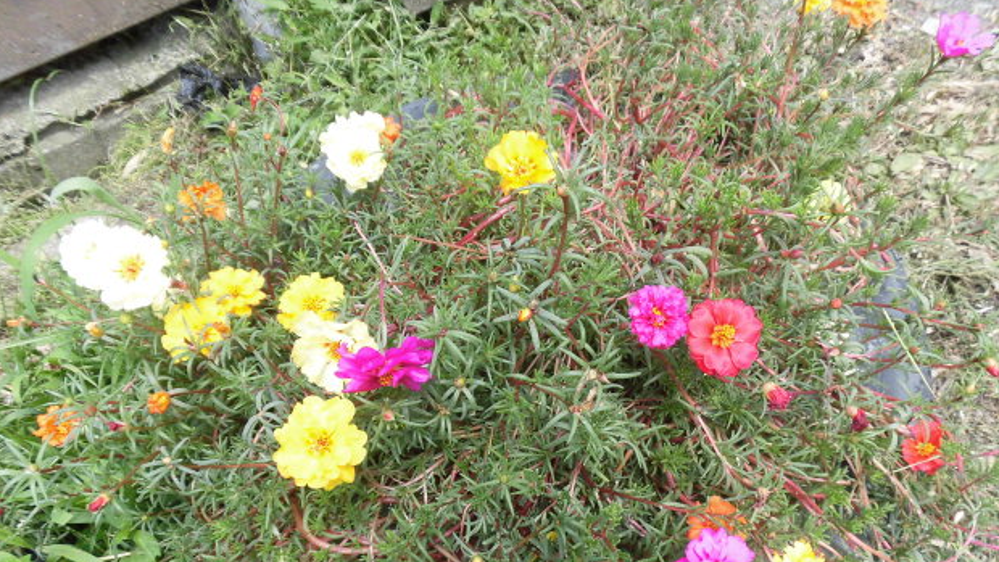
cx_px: 509
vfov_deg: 42.5
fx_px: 715
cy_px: 362
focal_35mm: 27
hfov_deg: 69.8
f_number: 3.1
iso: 100
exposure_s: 1/320
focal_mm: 4.3
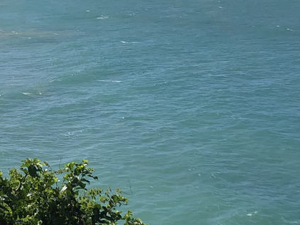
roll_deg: +0.6
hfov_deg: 18.1
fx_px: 927
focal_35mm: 107
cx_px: 39
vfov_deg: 13.8
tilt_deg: -10.3
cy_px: 123
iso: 25
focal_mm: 4
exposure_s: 1/4000
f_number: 1.8
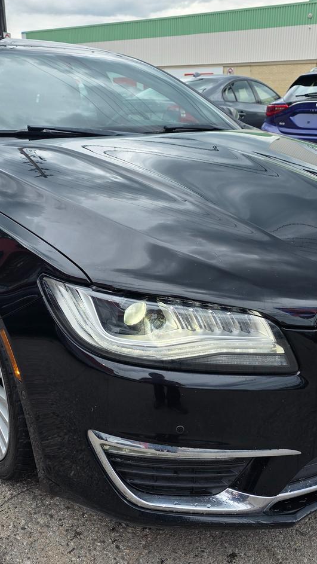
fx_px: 508
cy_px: 278
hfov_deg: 34.7
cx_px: 152
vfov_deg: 58.0
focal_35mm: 34
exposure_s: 1/158
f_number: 1.7
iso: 12
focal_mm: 6.3
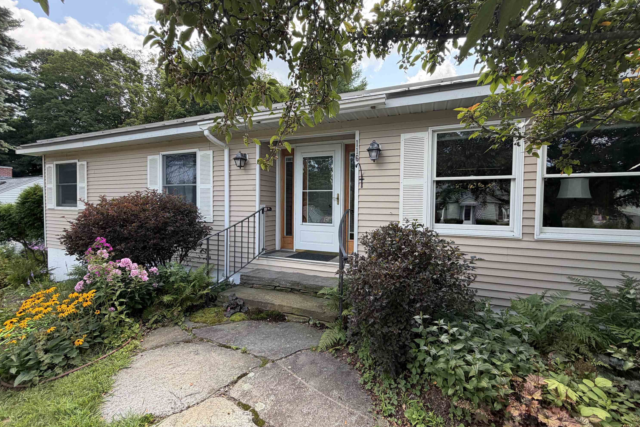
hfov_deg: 100.4
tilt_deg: -1.7
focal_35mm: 15
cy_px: 213
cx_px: 323
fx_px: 267
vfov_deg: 77.3
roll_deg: -0.5
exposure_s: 1/224
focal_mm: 2.22
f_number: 2.2
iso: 50
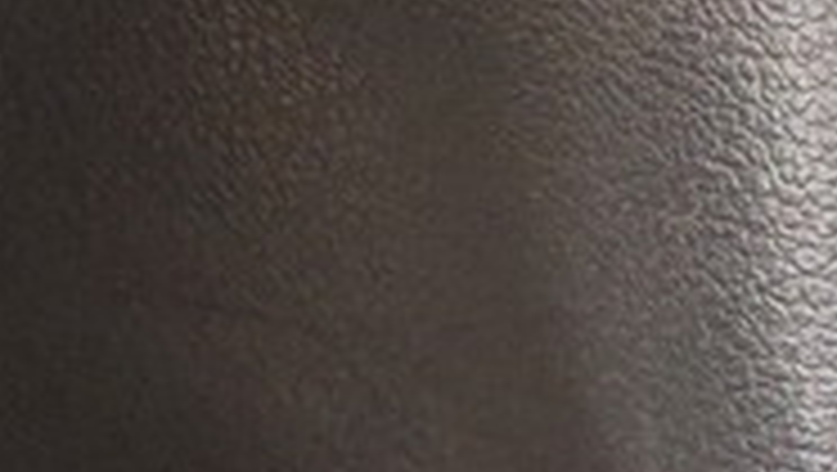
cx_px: 2277
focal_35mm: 194
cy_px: 216
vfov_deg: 6.3
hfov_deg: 9.4
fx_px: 4309
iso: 500
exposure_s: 1/20
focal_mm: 5.54
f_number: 1.8
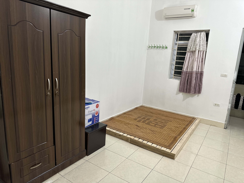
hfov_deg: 71.6
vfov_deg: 56.8
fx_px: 169
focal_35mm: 24
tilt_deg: -11.7
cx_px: 122
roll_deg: -3.0
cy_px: 92
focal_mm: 6.86
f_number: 1.78
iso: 125
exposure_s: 1/50
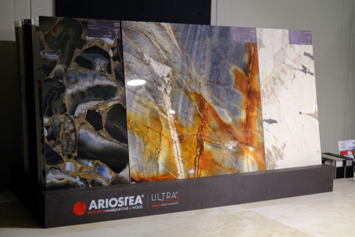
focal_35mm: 53
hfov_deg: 37.5
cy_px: 118
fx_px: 523
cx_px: 178
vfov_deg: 25.5
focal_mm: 35
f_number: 2
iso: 200
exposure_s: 1/28
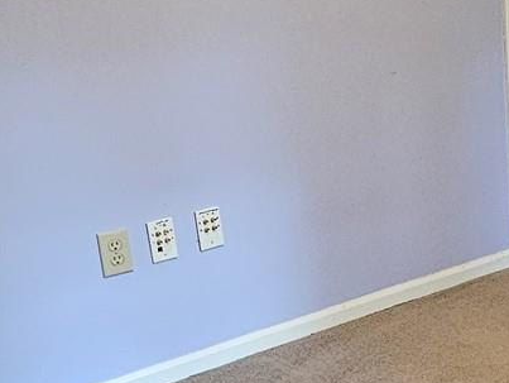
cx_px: 604
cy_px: 274
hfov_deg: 26.3
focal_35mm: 66
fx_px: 971
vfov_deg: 22.1
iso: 640
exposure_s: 1/30
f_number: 2.2
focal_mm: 2.2
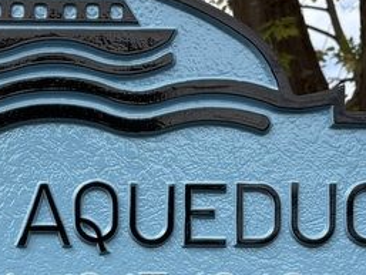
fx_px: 857
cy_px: 316
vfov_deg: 17.5
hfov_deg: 23.7
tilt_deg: +1.7
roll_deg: +0.7
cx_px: 73
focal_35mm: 81
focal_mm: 5.96
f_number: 1.6
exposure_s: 1/1550
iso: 50
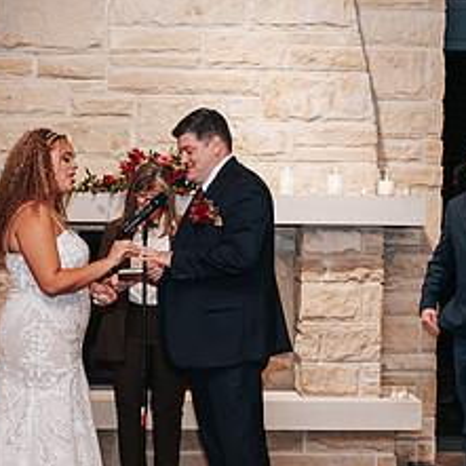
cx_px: 193
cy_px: 288
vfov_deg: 17.9
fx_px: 1477
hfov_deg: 17.9
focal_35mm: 97
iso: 1000
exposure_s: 1/200
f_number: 2.8
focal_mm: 35
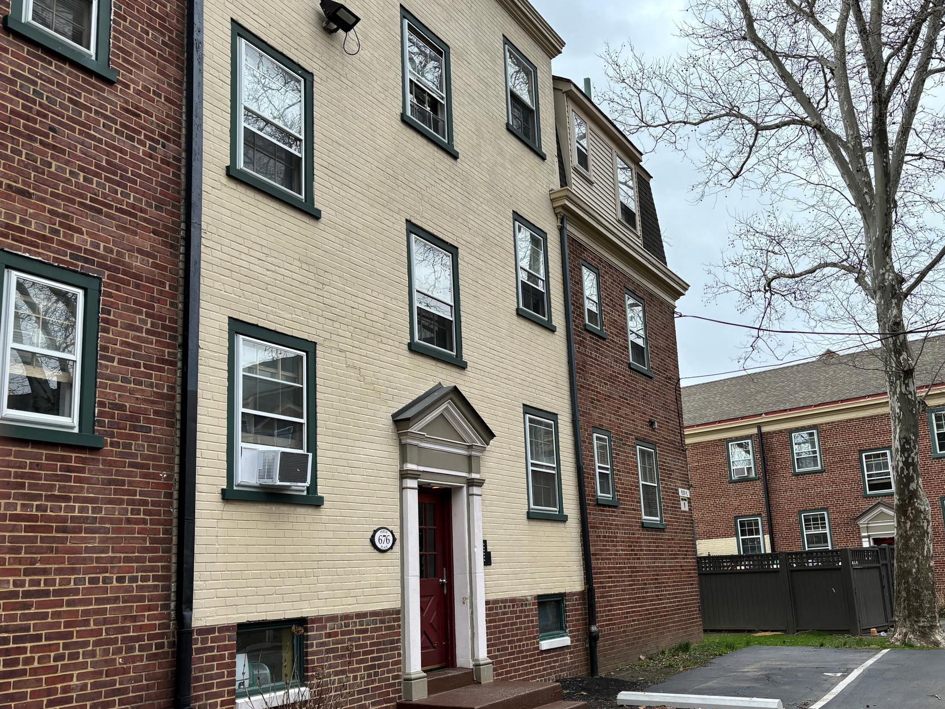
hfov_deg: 56.6
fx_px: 874
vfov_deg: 44.1
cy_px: 385
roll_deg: +3.1
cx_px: 533
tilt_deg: +12.8
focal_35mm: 32
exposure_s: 1/1103
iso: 50
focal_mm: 5.96
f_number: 1.6
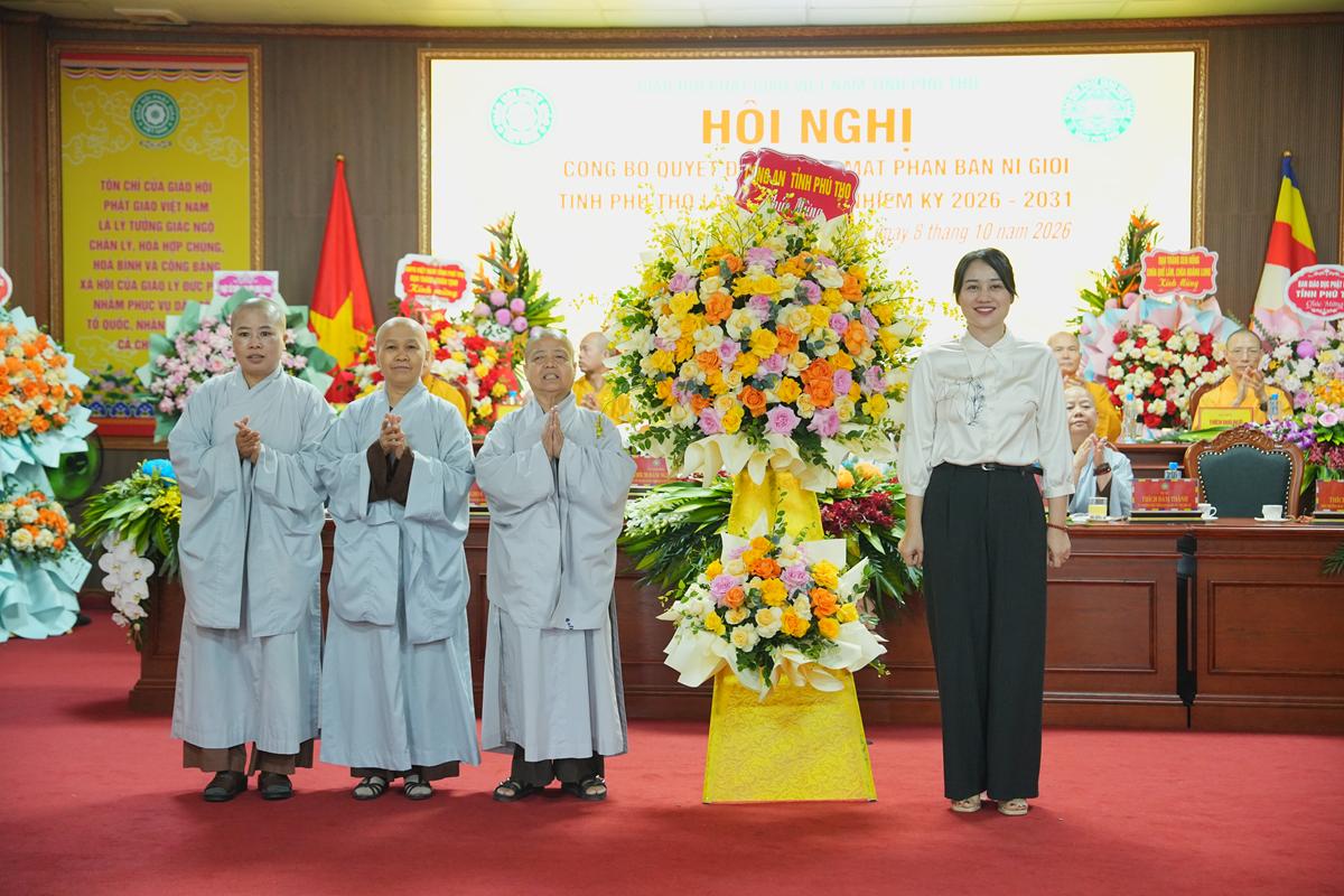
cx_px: 672
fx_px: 1792
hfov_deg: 41.1
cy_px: 448
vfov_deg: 28.1
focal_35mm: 48
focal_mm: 48
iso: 4000
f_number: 3.2
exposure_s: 1/125
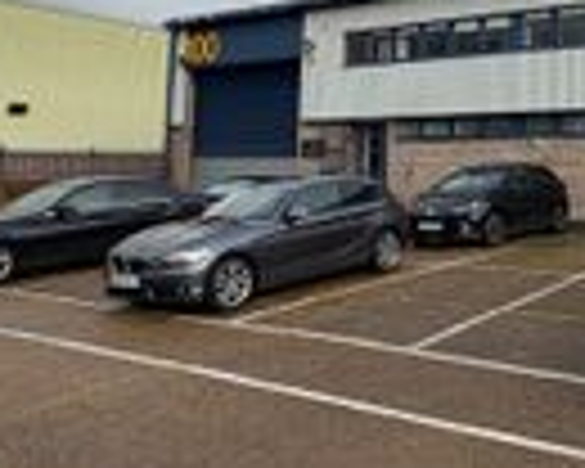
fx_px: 727
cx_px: 490
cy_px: 76
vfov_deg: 34.3
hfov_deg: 41.4
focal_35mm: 42
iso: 40
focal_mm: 2.22
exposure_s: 1/1217
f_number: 2.2
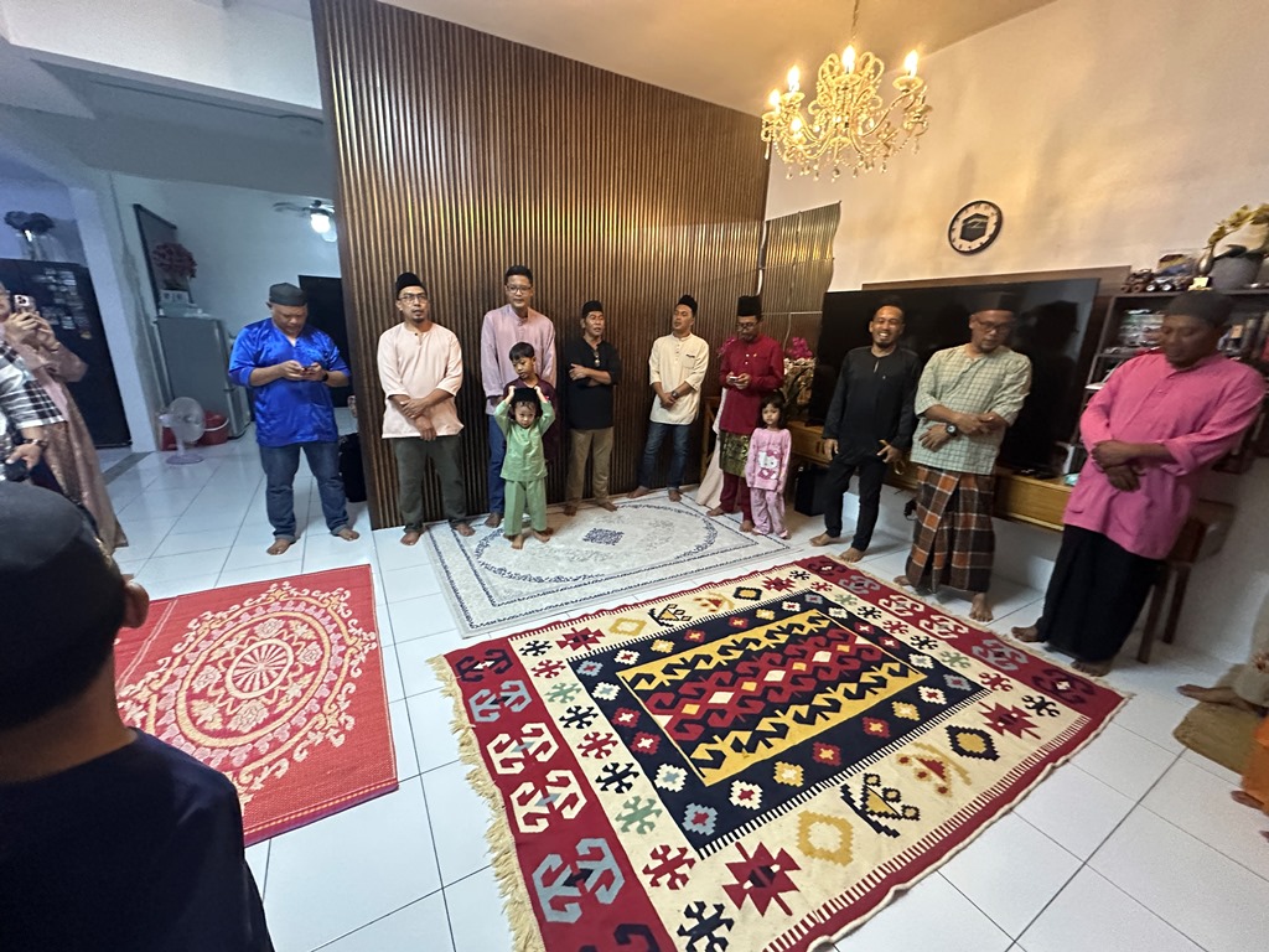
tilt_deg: -17.8
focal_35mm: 14
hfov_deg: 102.1
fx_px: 513
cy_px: 476
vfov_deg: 85.7
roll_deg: +0.3
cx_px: 634
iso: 640
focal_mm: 2.22
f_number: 2.2
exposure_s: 1/50
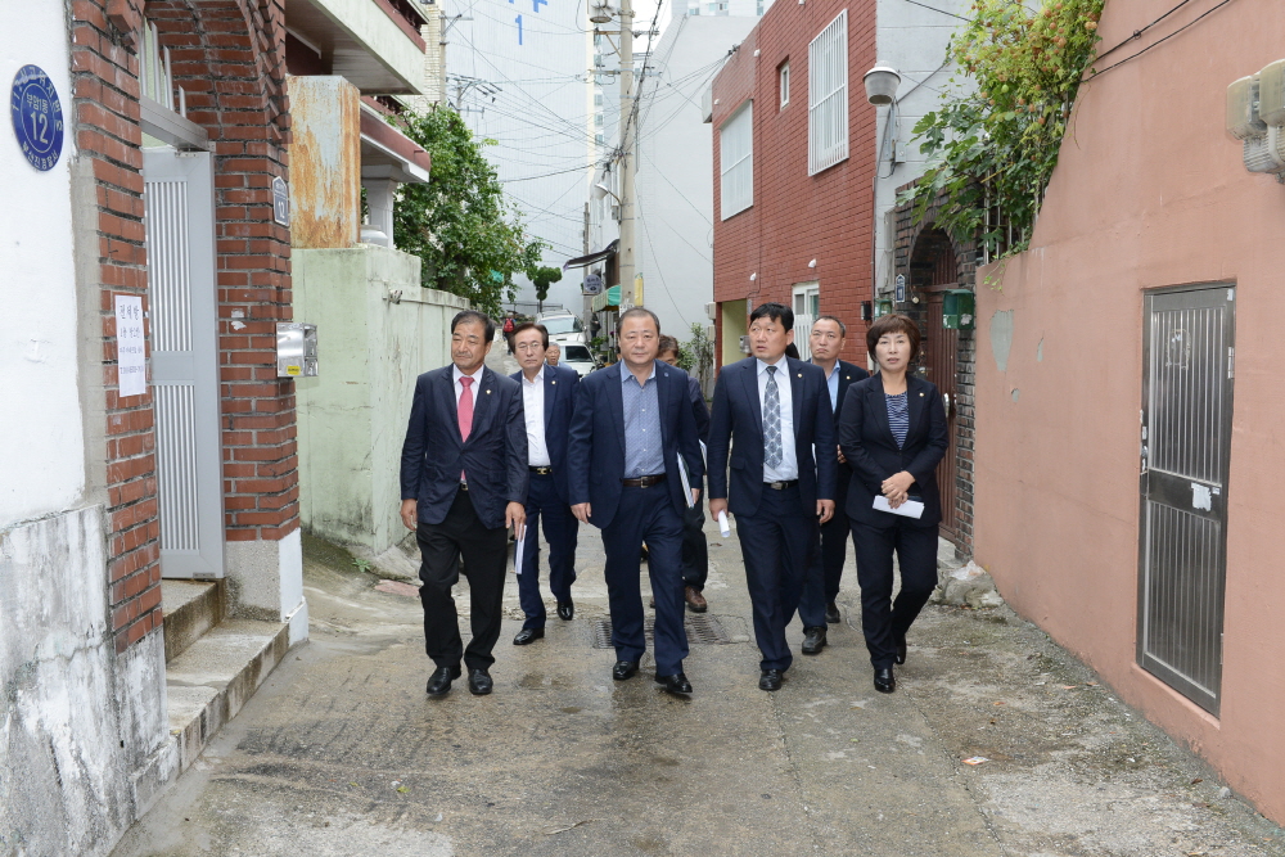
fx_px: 1142
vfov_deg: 41.1
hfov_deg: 58.7
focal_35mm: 32
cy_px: 428
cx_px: 642
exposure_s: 1/250
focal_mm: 32
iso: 1250
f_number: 8
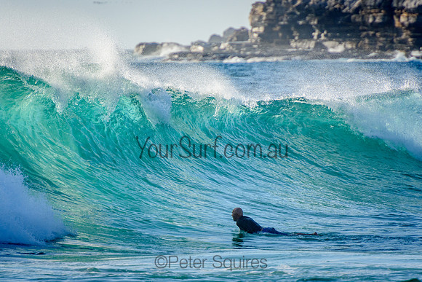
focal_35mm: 611
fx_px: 7158
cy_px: 141
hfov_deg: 3.4
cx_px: 211
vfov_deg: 2.3
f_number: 5.6
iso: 400
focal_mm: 400
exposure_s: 1/2000
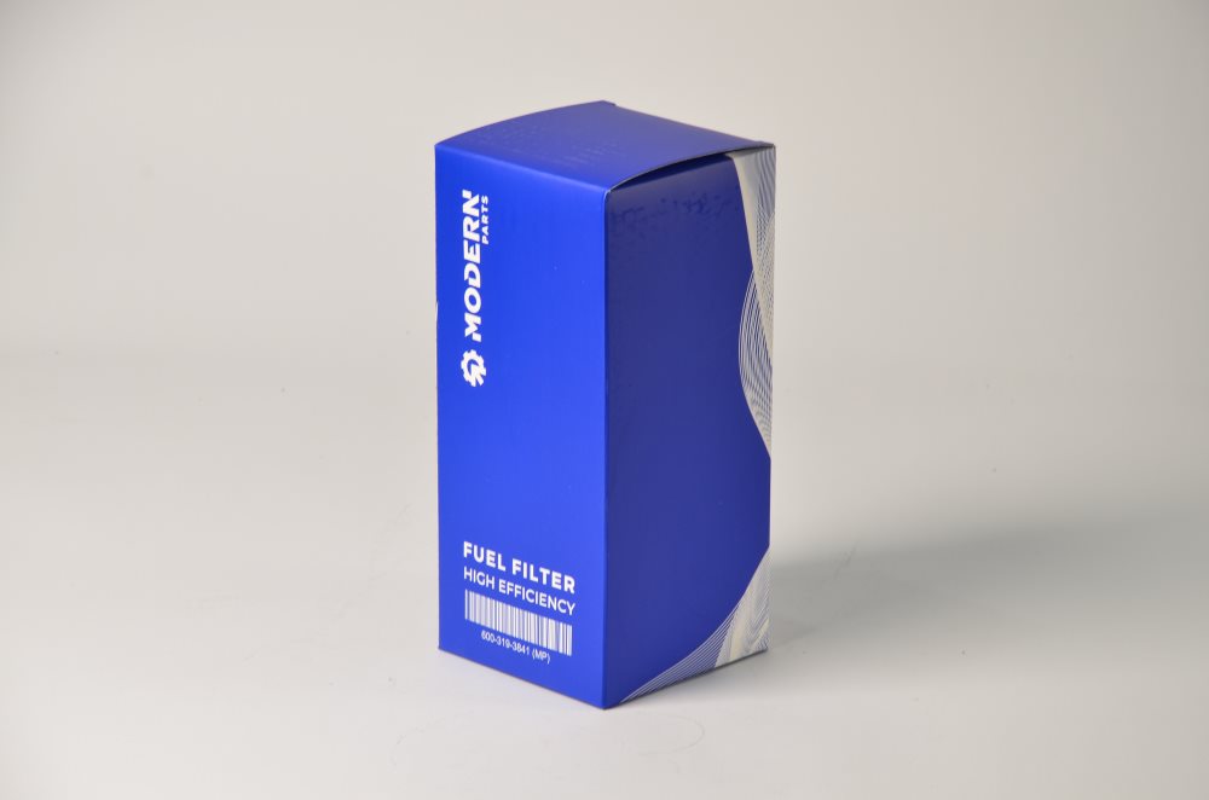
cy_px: 400
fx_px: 5278
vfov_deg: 8.7
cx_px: 604
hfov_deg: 13.1
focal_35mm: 158
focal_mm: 105
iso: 100
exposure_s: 1/13
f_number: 8
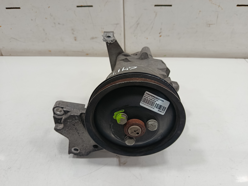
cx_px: 124
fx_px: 172
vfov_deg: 56.8
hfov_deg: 71.6
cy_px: 93
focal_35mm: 24
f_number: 1.7
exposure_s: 1/100
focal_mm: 5.24
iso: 1135
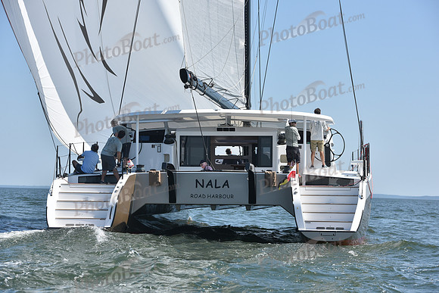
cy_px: 146
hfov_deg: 20.0
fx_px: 1244
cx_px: 220
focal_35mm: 102
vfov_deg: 13.4
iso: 250
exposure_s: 1/1250
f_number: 6.3
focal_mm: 102
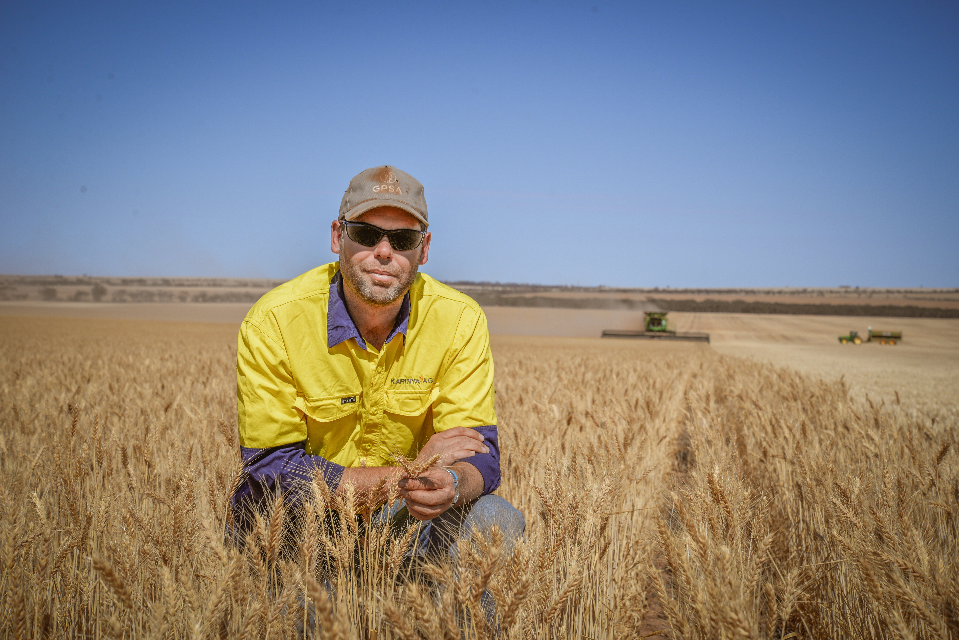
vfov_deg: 20.9
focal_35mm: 65
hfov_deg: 30.9
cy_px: 320
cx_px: 480
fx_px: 1732
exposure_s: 1/320
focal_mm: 65
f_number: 9
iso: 100
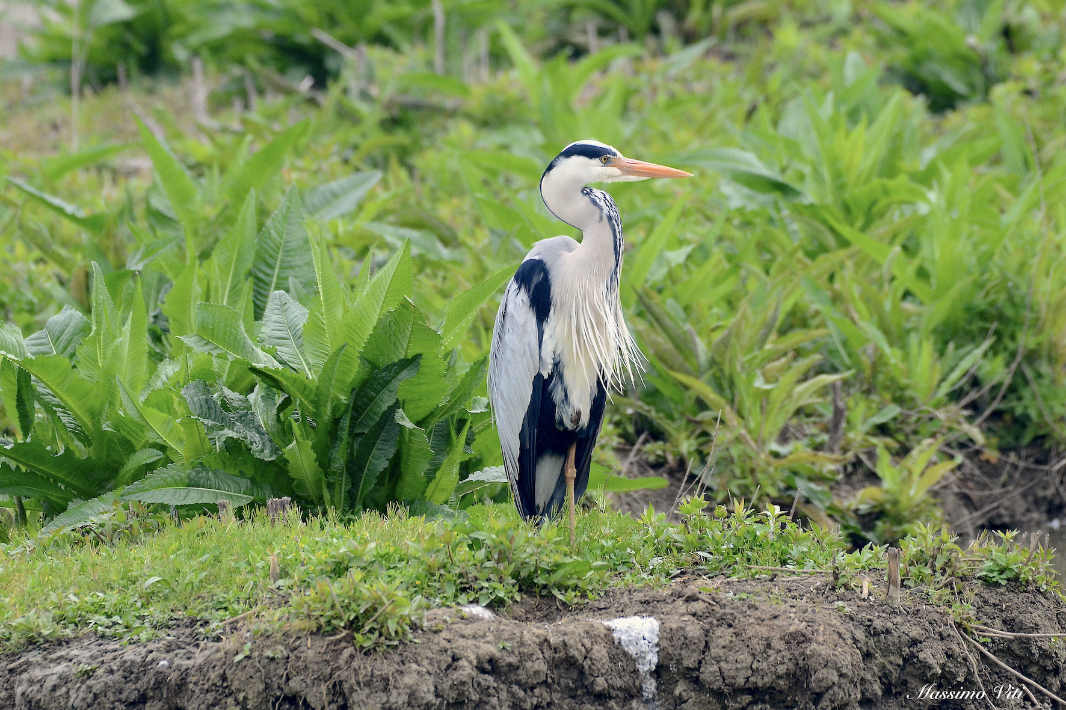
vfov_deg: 1.5
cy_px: 355
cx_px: 533
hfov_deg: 2.3
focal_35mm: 900
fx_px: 26646
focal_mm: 600
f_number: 9
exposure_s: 1/800
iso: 1000
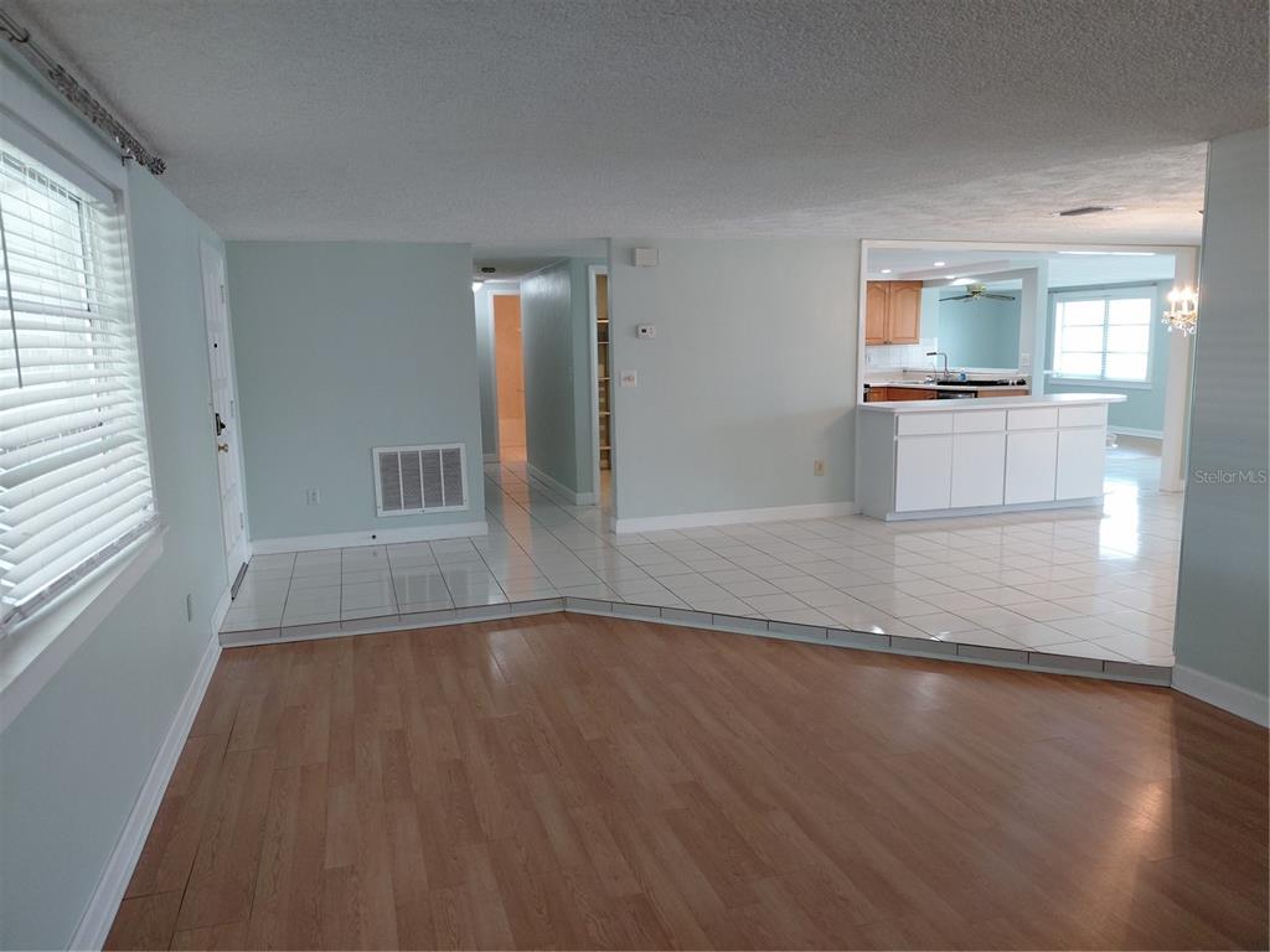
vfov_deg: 54.9
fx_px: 917
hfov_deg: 69.4
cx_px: 635
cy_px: 476
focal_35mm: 25
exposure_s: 1/60
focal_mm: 4.69
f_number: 1.8
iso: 100
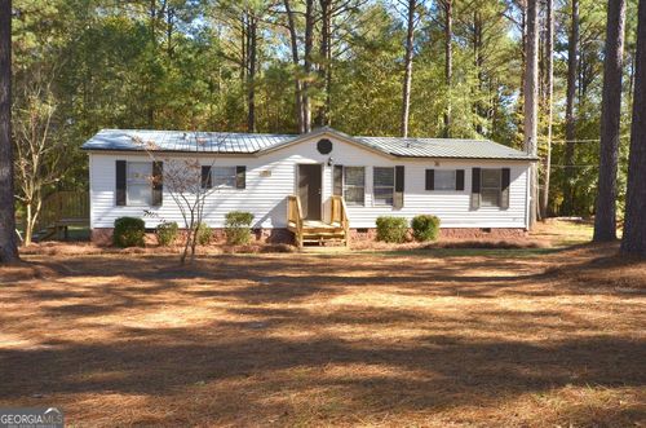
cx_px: 323
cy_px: 214
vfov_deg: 36.7
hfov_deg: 53.2
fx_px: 645
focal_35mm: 36
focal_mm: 24
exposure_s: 1/200
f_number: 8
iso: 200
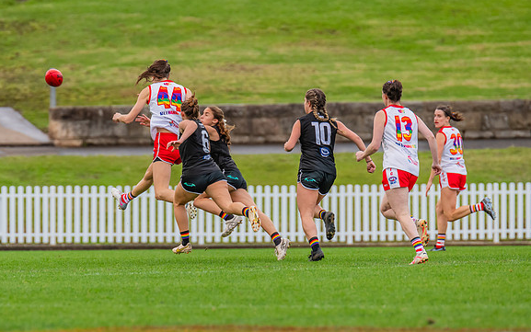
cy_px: 161
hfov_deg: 3.4
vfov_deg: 2.1
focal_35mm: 613
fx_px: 8874
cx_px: 201
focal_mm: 420
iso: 800
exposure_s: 1/1000
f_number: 5.6
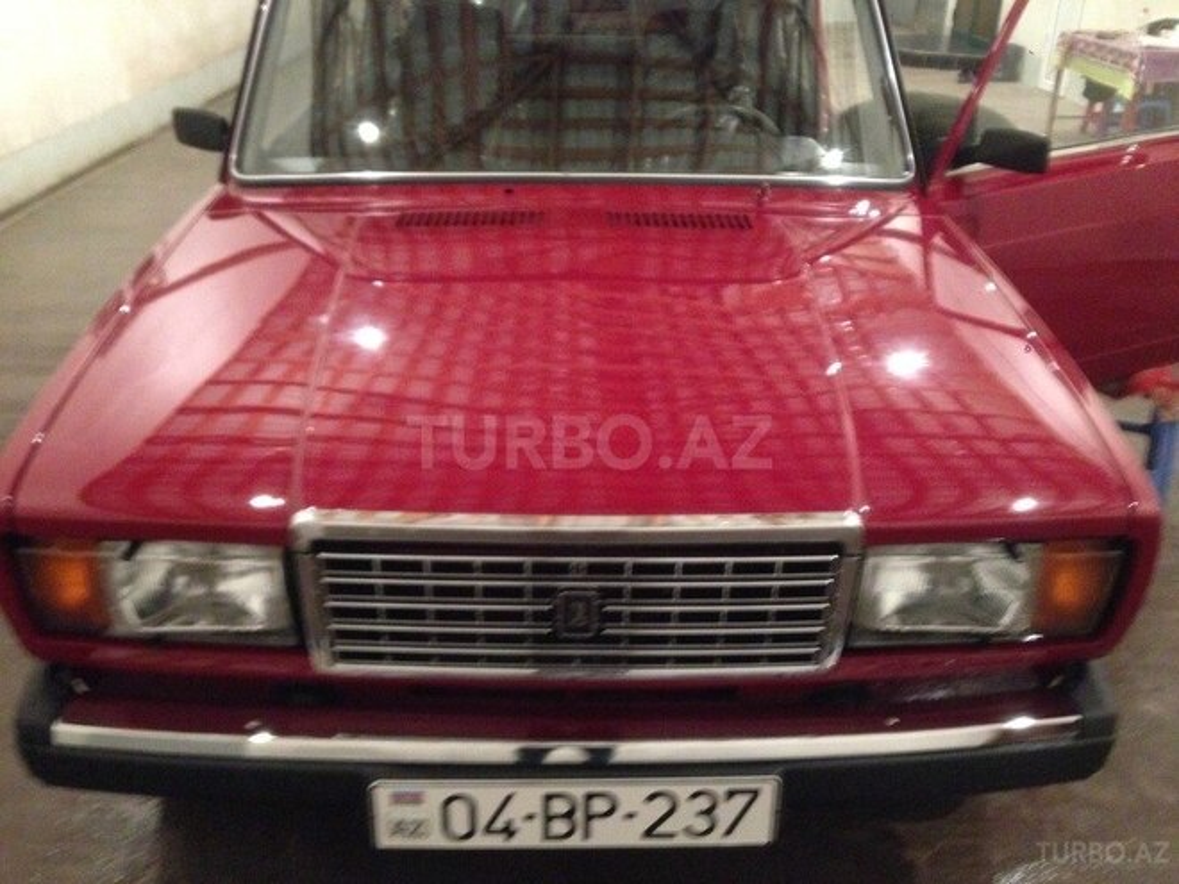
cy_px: 442
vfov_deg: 42.9
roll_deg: -0.1
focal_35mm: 33
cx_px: 590
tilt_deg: -26.7
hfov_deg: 55.4
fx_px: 1124
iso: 640
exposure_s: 1/15
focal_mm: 4.12
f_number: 2.4
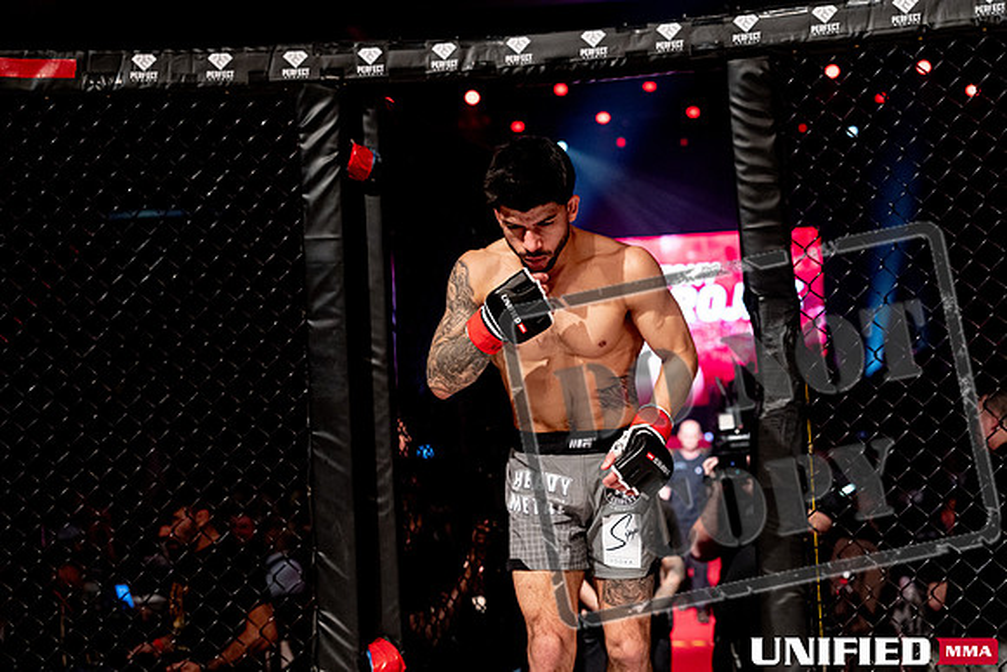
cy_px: 336
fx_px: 1399
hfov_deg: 39.6
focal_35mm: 50
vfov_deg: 27.0
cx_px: 504
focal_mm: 50
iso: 2500
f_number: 2.8
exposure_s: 1/640
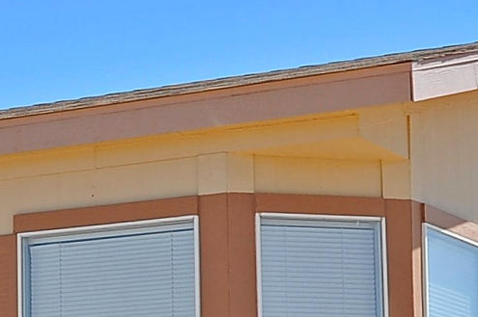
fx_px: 2414
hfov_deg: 10.6
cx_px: -374
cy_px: 363
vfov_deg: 7.5
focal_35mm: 182
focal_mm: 30
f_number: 11
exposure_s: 1/320
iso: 320
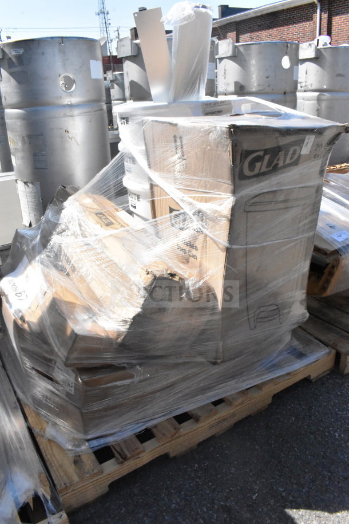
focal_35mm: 27
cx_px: 174
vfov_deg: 67.4
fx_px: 393
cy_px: 262
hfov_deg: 47.9
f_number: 22
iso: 6400
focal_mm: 18
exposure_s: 1/1600
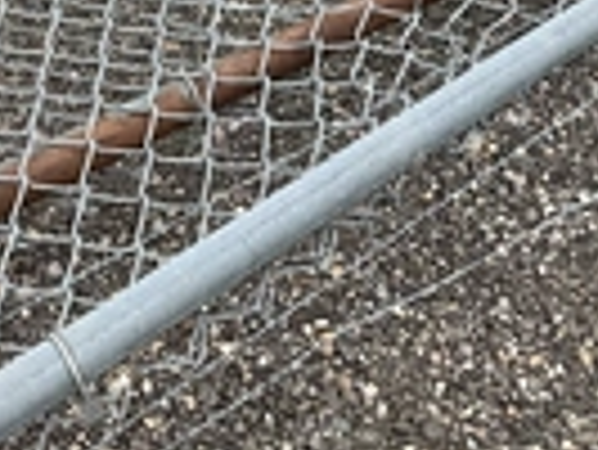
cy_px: -166
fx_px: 1504
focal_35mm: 87
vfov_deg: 16.0
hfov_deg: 22.5
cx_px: 351
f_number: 1.8
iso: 25
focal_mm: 3
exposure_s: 1/869
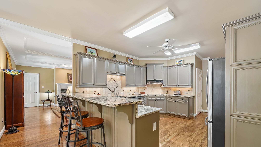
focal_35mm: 15
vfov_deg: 69.9
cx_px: 131
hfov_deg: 103.0
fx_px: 104
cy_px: 87
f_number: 8
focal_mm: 14
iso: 400
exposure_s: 1/5
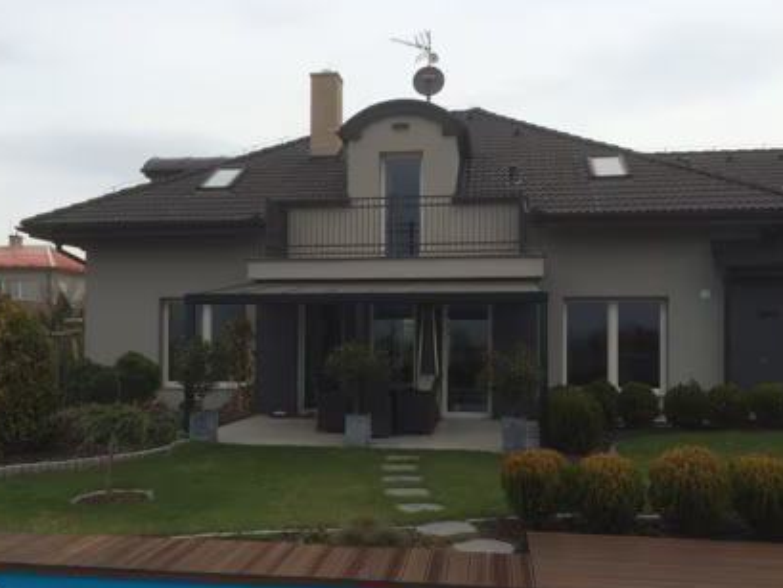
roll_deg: -0.1
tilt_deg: +0.1
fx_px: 769
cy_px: 328
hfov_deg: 53.9
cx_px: 373
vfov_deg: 41.7
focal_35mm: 34
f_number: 2.2
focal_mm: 4.15
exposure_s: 1/414
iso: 32
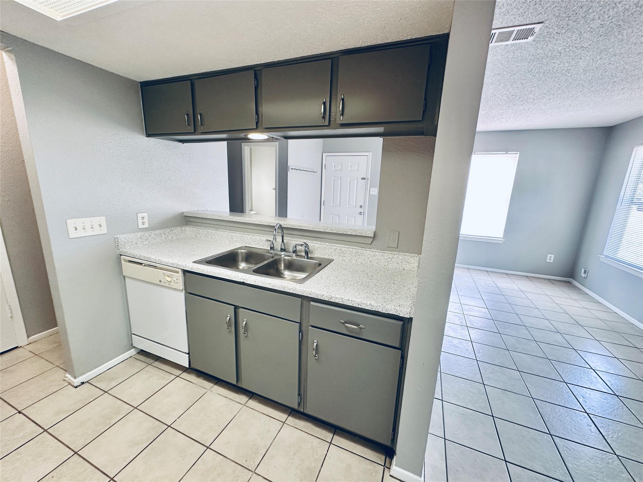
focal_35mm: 14
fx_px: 260
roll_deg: -1.7
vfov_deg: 85.7
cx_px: 322
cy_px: 241
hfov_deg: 102.1
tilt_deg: -12.3
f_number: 2.2
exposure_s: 1/60
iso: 160
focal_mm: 2.22
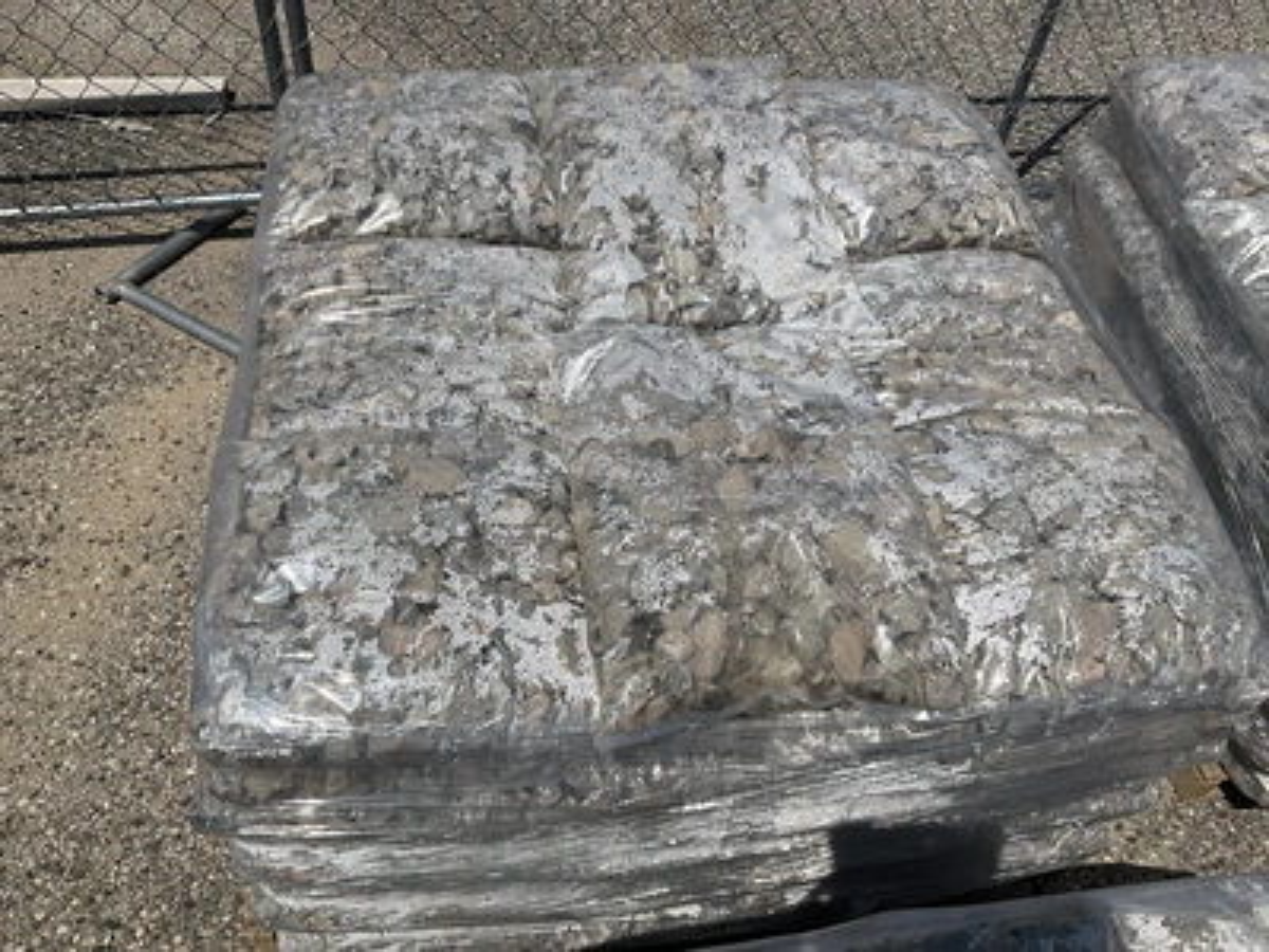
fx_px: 1063
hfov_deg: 61.7
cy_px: 476
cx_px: 634
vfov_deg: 48.2
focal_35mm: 29
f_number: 1.8
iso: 25
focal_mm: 3
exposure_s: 1/5814
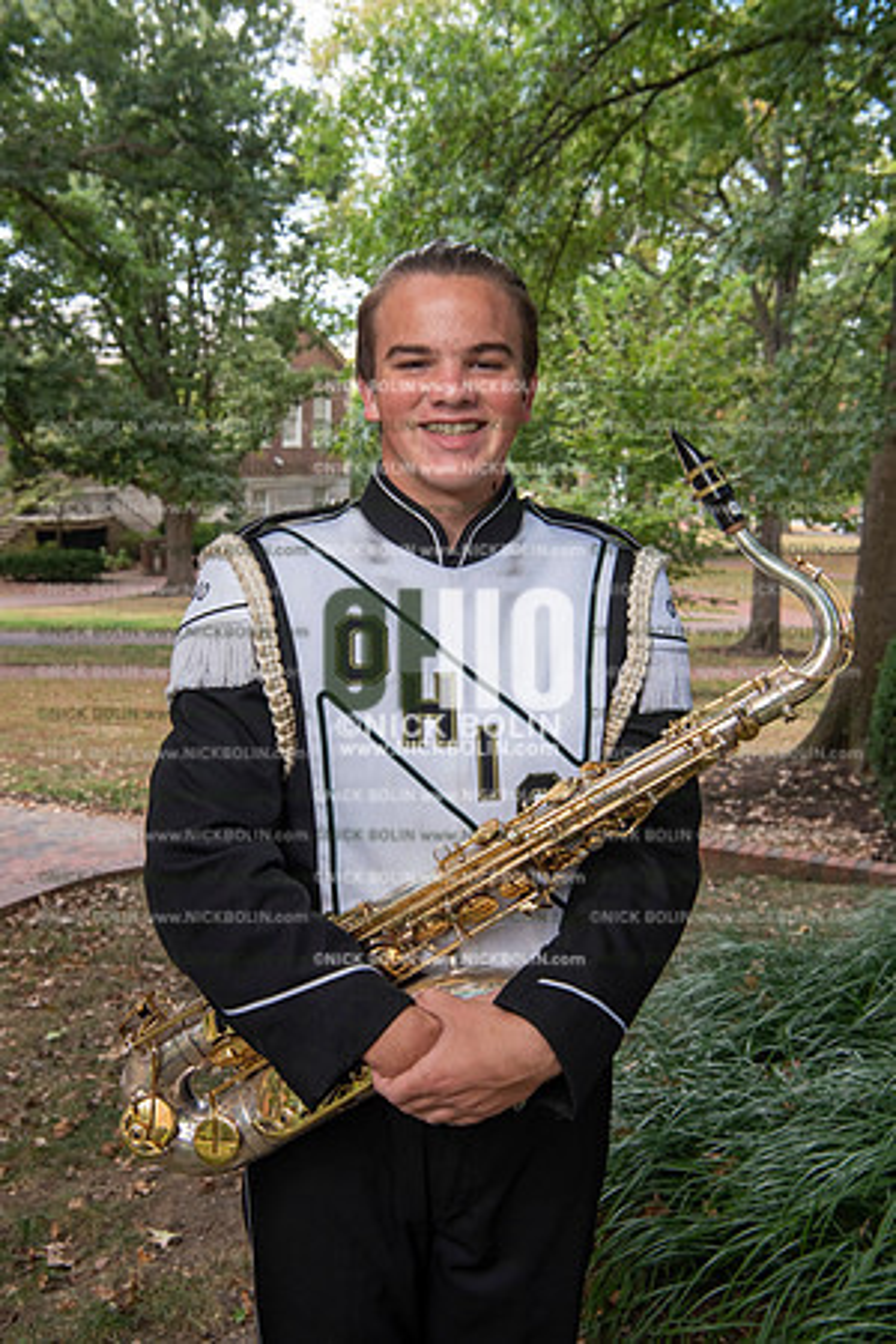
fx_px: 1568
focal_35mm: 42
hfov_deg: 31.9
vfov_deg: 46.4
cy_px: 672
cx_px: 448
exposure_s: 1/100
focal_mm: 42
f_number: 8
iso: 500
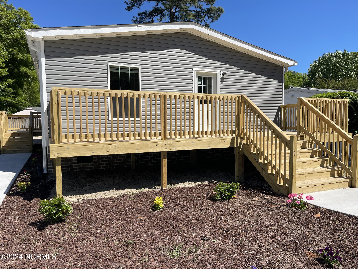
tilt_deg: -3.8
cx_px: 179
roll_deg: +0.0
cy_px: 134
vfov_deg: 54.9
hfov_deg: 69.4
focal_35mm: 25
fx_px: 259
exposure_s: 1/3788
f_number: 1.6
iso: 32
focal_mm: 5.1
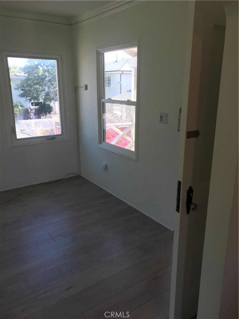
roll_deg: +1.3
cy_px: 160
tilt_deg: -14.9
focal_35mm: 28
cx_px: 120
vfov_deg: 63.4
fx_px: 258
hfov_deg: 49.7
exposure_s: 1/120
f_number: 1.8
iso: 32
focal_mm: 3.99
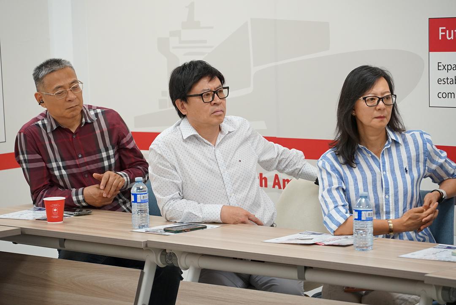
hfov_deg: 18.4
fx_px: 1410
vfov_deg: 12.3
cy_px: 152
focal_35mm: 111
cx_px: 228
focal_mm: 111.2
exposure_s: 1/160
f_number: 6.3
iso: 2000
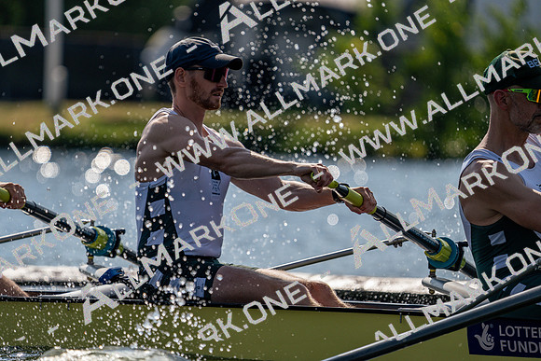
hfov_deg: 4.5
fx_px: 6899
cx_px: 270
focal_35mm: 459
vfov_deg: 3.0
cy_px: 180
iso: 125
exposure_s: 1/1600
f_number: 6.3
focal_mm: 459
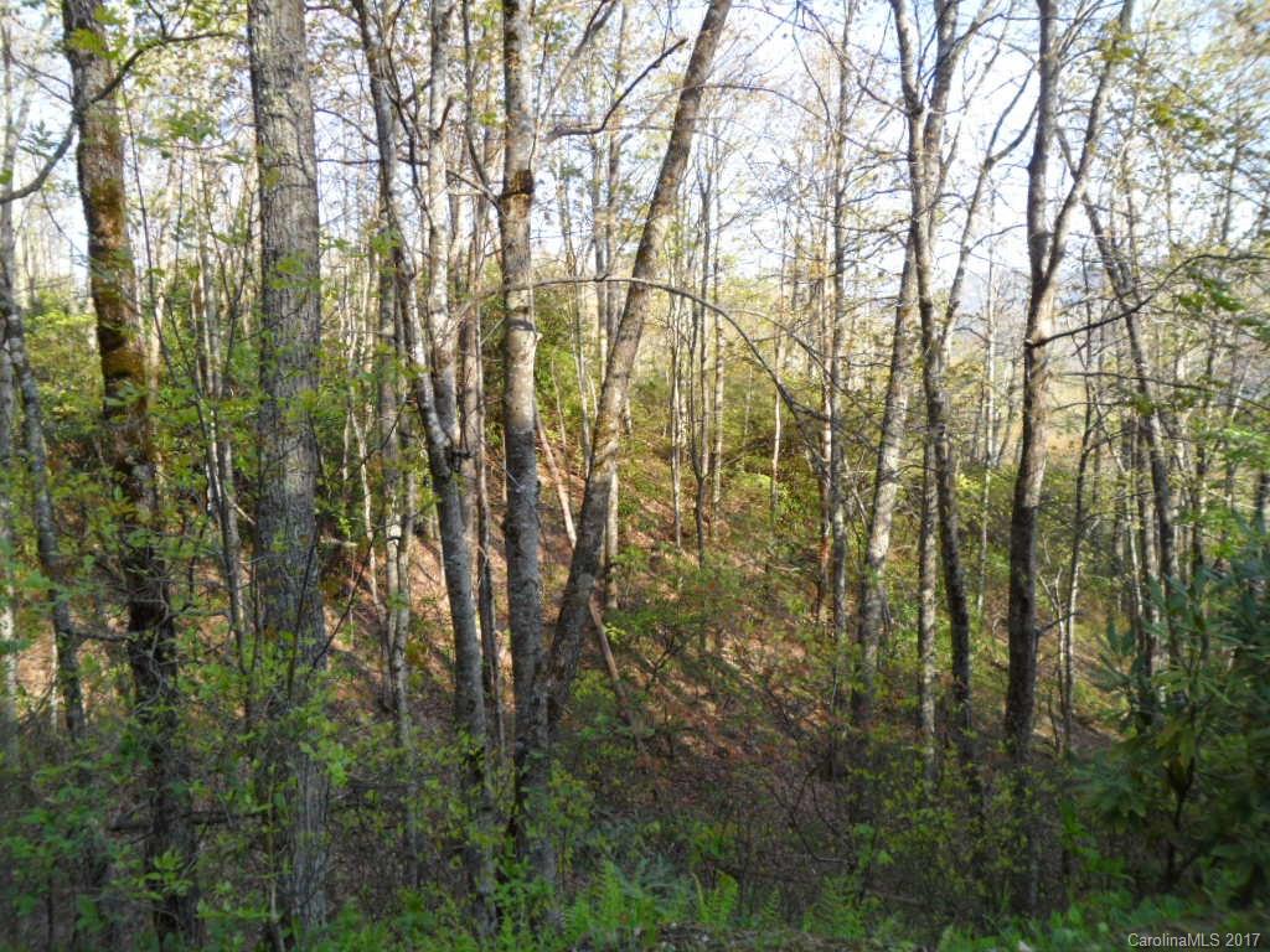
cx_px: 635
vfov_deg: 51.4
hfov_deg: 65.3
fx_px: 991
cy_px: 476
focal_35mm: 27
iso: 80
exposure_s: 1/90
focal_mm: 4.9
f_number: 3.5
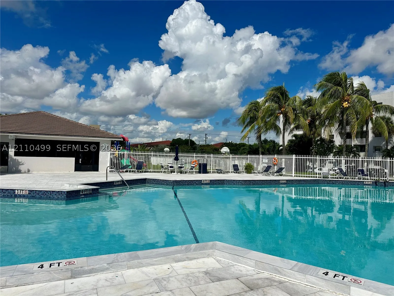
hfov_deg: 71.6
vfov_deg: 56.8
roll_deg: -1.8
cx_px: 197
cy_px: 148
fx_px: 273
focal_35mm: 24
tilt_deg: +1.4
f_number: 1.78
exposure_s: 1/15625
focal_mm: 6.86
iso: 80
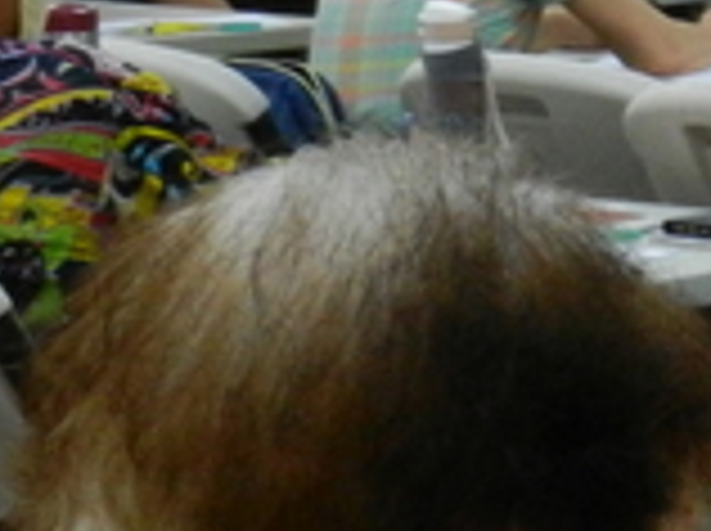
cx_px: 1170
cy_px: 1042
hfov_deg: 9.5
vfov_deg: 7.2
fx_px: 4102
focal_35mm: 200
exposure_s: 1/80
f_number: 4.2
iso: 640
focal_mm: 8.2
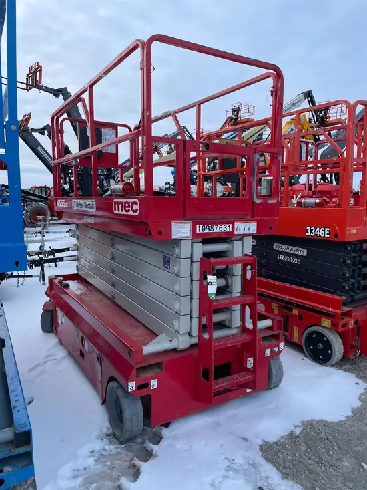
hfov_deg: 53.1
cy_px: 245
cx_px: 184
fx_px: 367
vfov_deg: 67.3
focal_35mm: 26
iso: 32
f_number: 1.6
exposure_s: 1/581
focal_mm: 4.2
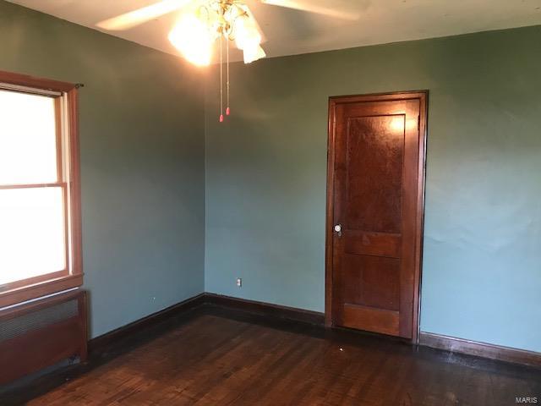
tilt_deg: -5.3
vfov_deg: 49.7
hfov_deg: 63.4
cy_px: 203
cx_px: 270
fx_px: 438
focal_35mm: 28
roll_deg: -0.7
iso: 100
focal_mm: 3.99
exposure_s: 1/13
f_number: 1.8
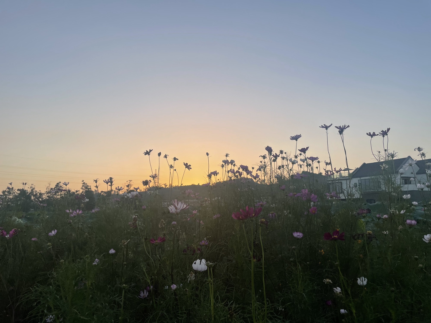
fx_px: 324
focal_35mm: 26
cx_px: 216
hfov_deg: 67.3
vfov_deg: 53.1
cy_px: 162
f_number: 1.6
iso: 32
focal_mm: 4.2
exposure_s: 1/1082
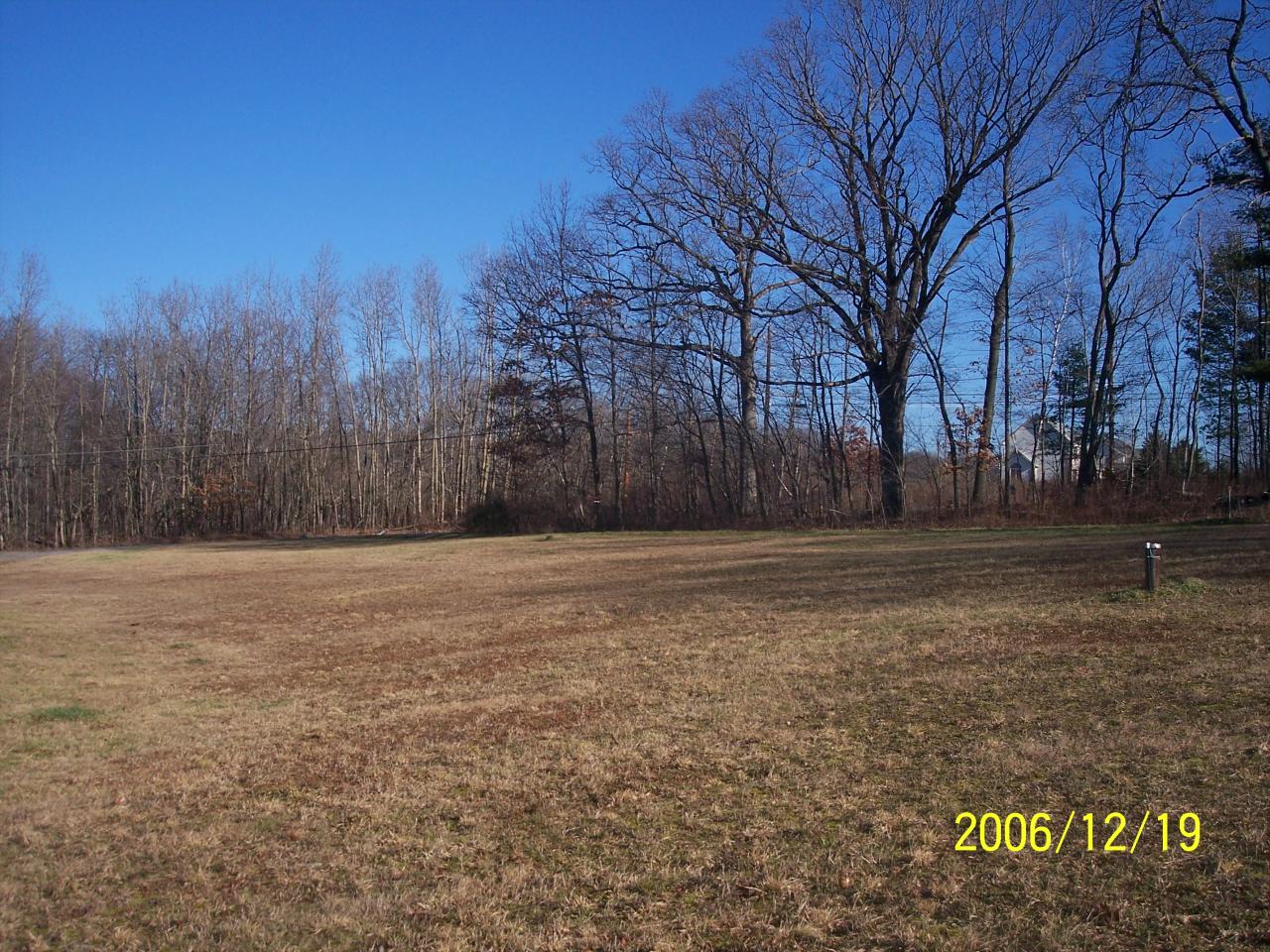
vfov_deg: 36.8
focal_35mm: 39
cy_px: 476
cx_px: 635
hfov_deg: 47.9
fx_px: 1431
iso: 100
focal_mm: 8
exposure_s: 1/750
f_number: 4
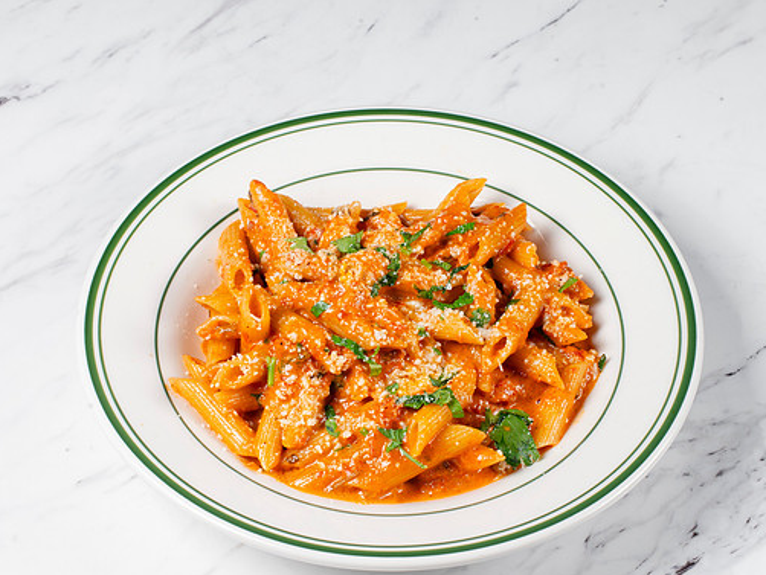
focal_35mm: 83
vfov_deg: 17.8
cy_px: 340
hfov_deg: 23.5
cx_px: 386
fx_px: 1838
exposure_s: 1/250
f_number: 13
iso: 200
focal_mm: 50
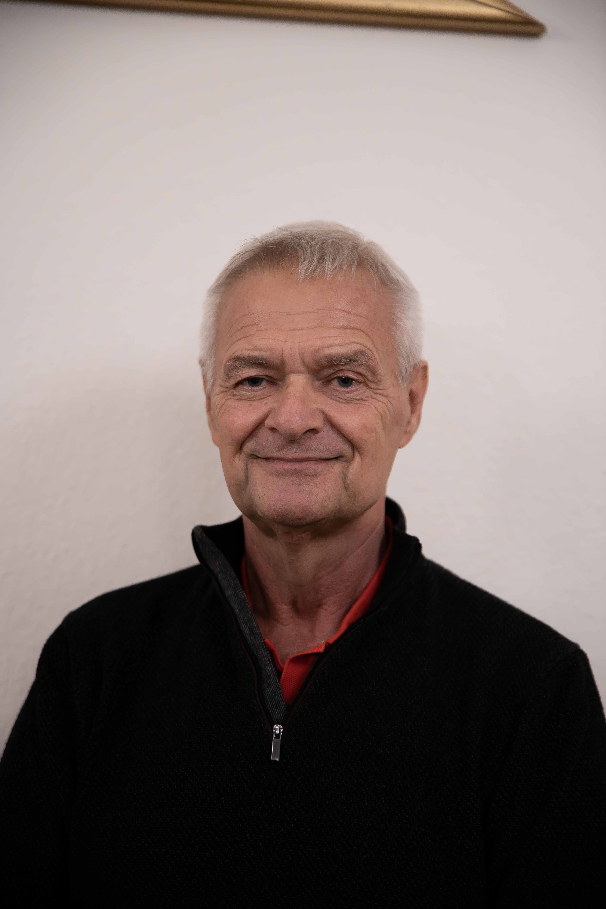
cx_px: 303
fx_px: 1717
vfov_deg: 29.7
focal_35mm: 68
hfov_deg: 20.0
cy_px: 454
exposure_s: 1/160
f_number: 2.8
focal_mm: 68
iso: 3200
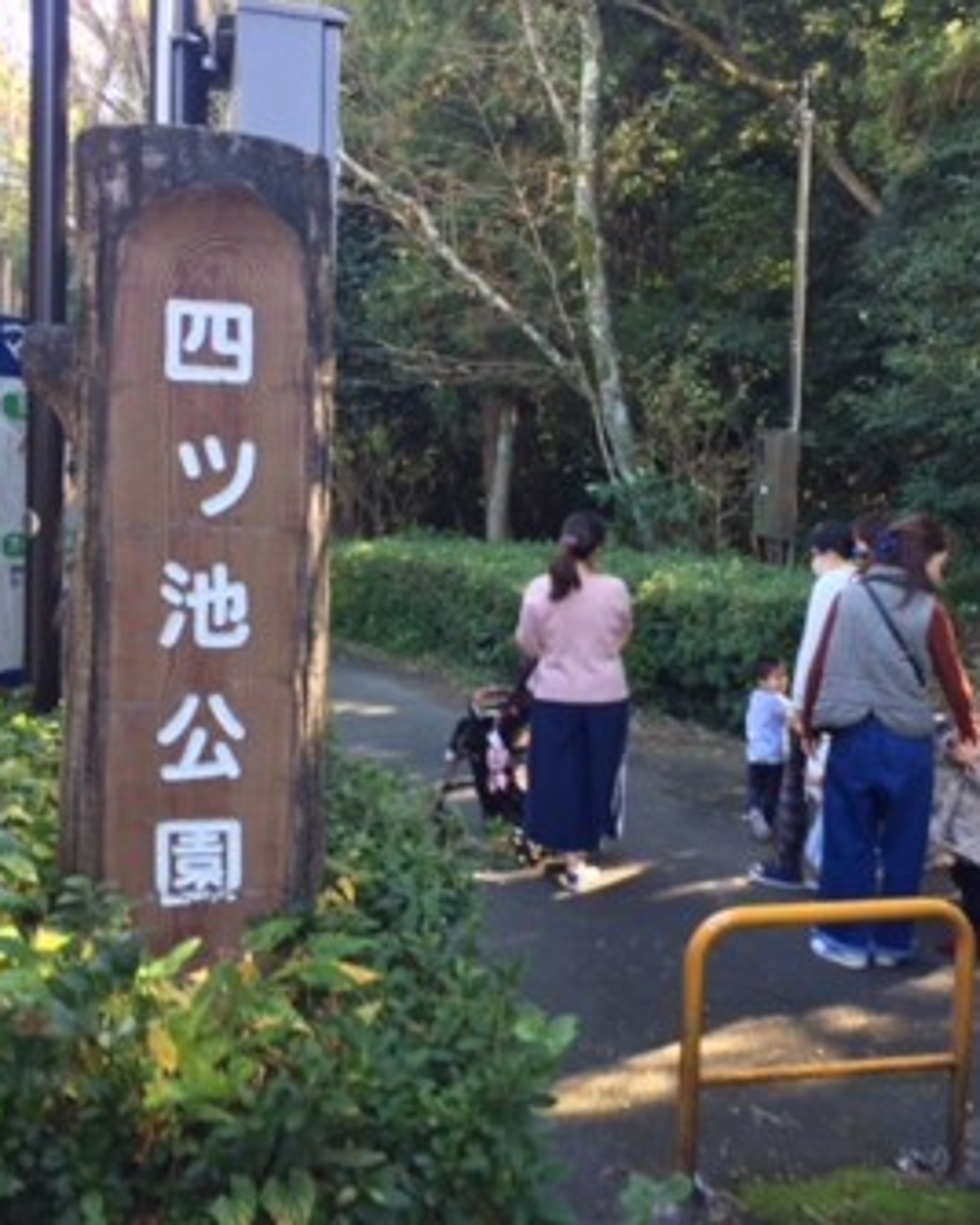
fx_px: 1378
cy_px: 614
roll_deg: -1.5
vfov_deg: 47.9
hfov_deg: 39.1
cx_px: 538
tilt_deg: -4.5
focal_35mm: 38
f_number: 2.2
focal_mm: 4.15
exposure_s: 1/40
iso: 40
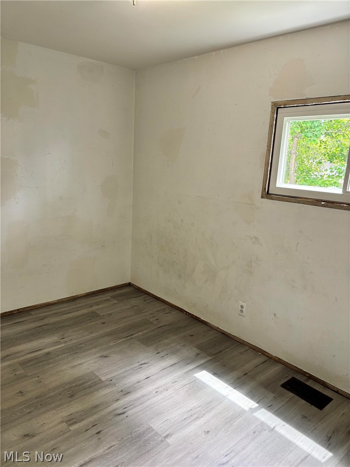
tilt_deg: -13.4
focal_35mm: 26
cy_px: 234
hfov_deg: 53.1
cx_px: 175
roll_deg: -4.2
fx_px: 351
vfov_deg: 67.3
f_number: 1.6
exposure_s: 1/60
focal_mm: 5.96
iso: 100
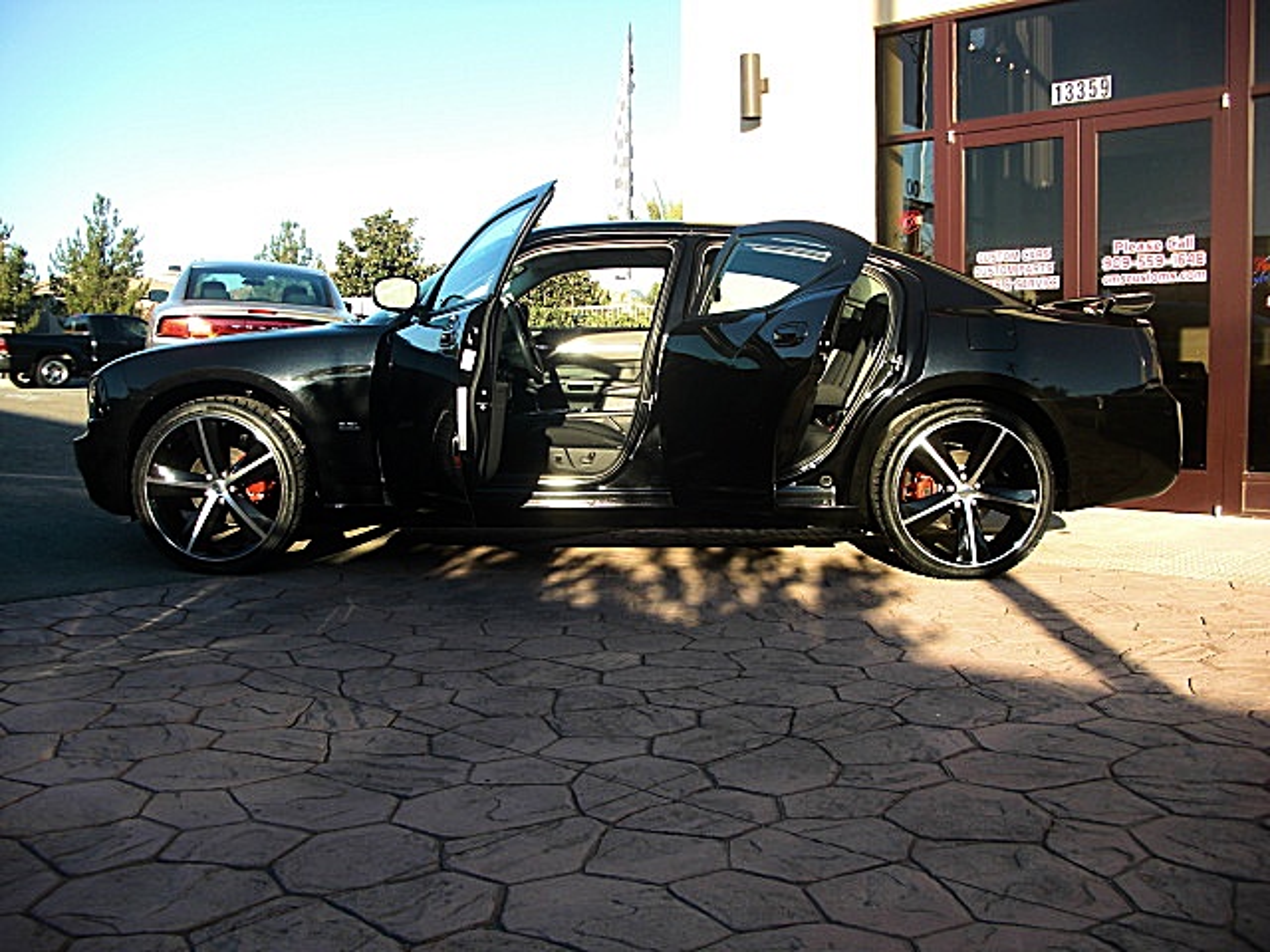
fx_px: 1321
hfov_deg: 51.4
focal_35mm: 36
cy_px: 476
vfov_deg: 39.7
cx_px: 635
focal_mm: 6.3
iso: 50
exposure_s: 1/250
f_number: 2.8
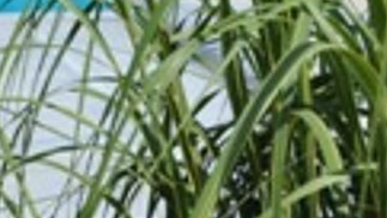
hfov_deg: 13.8
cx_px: -297
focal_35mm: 140
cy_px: -171
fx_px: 1437
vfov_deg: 8.4
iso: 200
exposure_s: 1/800
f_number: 8
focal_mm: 18
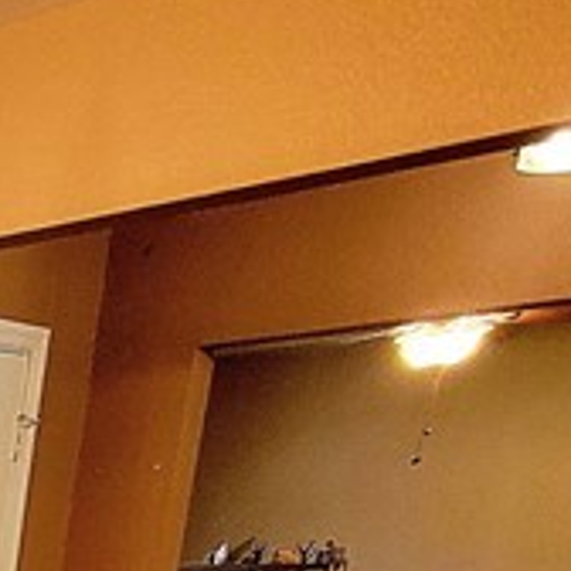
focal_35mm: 70
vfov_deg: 17.2
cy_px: 1173
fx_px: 1306
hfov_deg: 17.1
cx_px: -612
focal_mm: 2.2
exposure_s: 1/60.2
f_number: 2.2
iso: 400
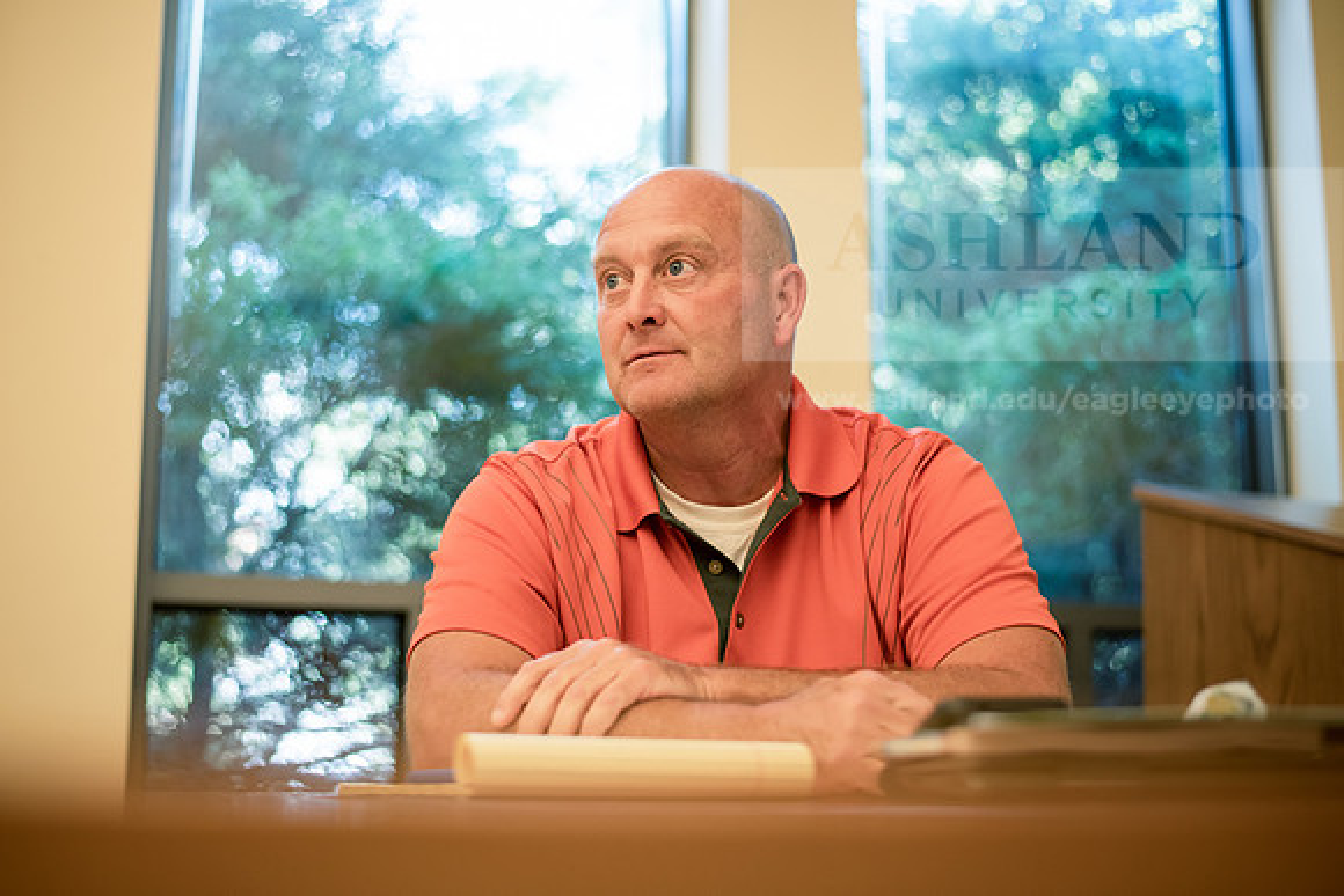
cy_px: 448
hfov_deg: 39.6
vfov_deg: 27.0
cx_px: 672
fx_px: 1867
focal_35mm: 50
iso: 640
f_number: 2
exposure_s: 1/200
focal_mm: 50
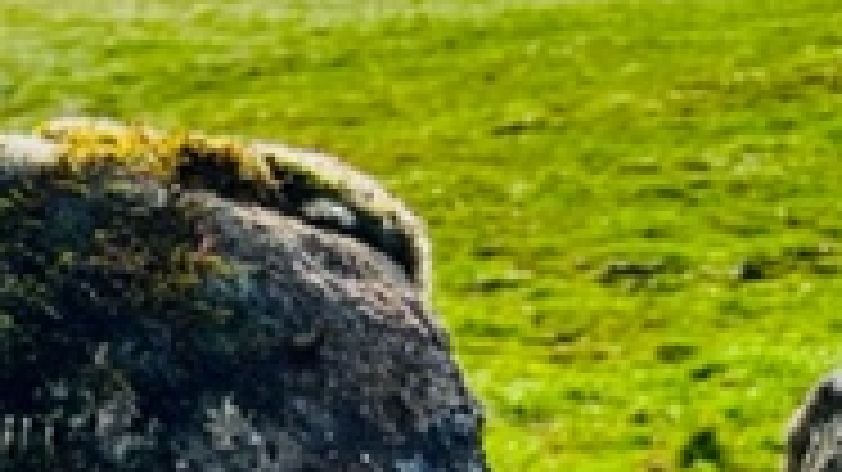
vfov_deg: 12.4
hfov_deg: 18.5
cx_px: -540
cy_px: 49
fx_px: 2165
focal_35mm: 97
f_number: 1.6
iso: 50
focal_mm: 5.1
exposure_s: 1/983
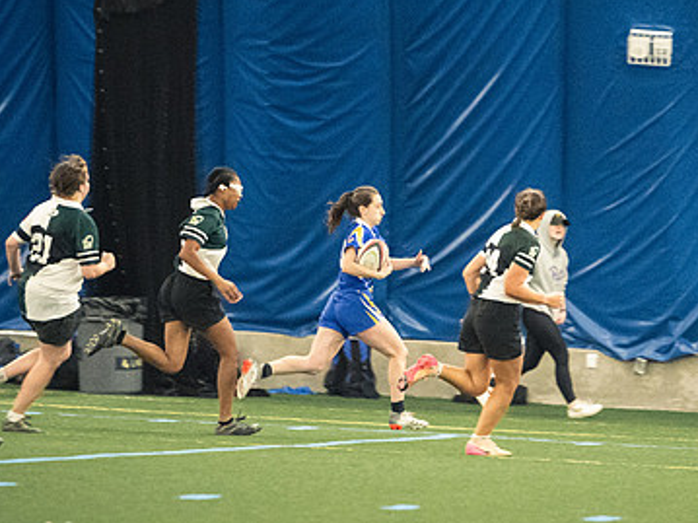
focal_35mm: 466
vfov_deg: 3.2
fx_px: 9393
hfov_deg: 4.3
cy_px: 243
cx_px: 424
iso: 12800
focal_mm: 200
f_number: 2.8
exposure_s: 1/320
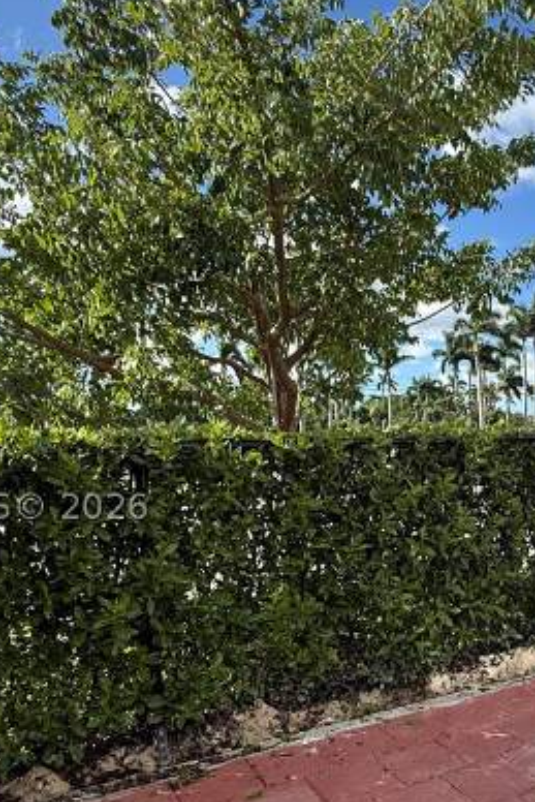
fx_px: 668
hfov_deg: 40.8
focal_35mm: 30
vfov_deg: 61.0
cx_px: 465
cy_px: 506
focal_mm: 2.22
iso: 64
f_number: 2.2
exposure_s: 1/686
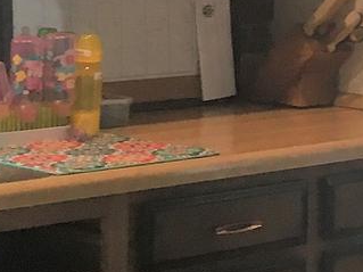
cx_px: 822
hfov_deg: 9.6
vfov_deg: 7.9
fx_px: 1950
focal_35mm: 186
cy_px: 6
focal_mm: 4.15
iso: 50
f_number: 2.2
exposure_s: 1/30
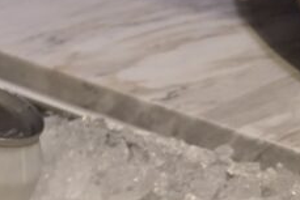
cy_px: 316
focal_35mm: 107
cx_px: -254
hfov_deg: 15.9
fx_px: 892
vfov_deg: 12.1
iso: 50
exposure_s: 1/100
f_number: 1.8
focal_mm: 5.4
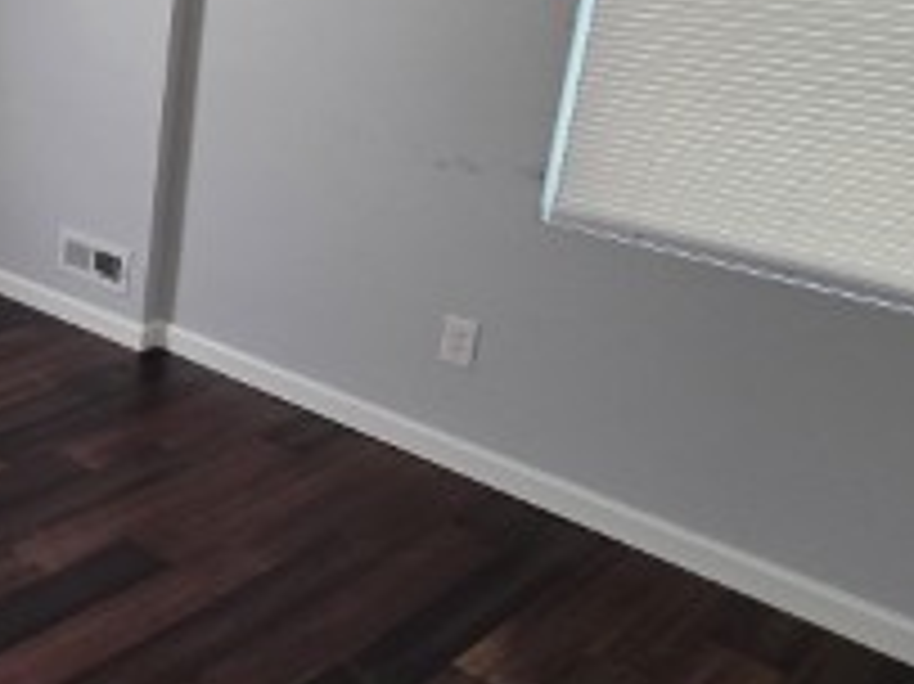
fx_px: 1082
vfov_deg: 34.7
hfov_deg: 35.9
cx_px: -180
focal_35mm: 41
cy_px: 216
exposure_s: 1/120
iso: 200
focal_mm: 2.2
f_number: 2.2
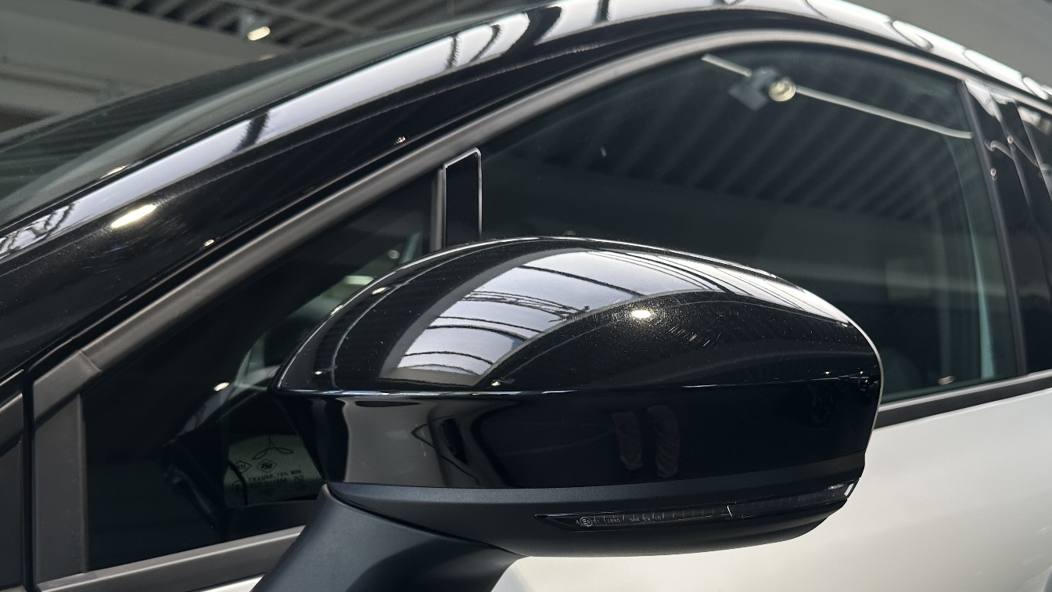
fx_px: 976
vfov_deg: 32.8
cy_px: 465
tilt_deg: -5.1
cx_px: 606
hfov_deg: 56.4
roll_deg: -0.9
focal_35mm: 35
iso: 64
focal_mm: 6.86
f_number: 1.78
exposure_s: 1/203
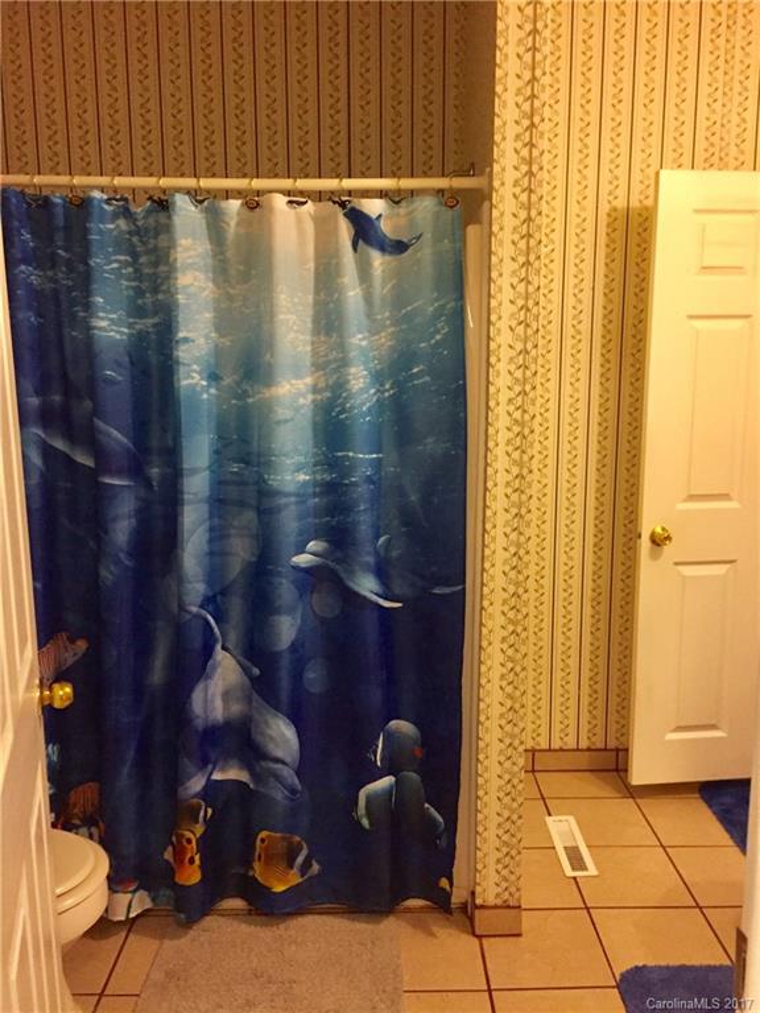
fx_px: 849
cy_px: 506
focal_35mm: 29
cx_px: 380
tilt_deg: -9.3
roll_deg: +0.6
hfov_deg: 48.2
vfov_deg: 61.7
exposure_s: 1/30
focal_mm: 4.15
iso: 250
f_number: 2.2
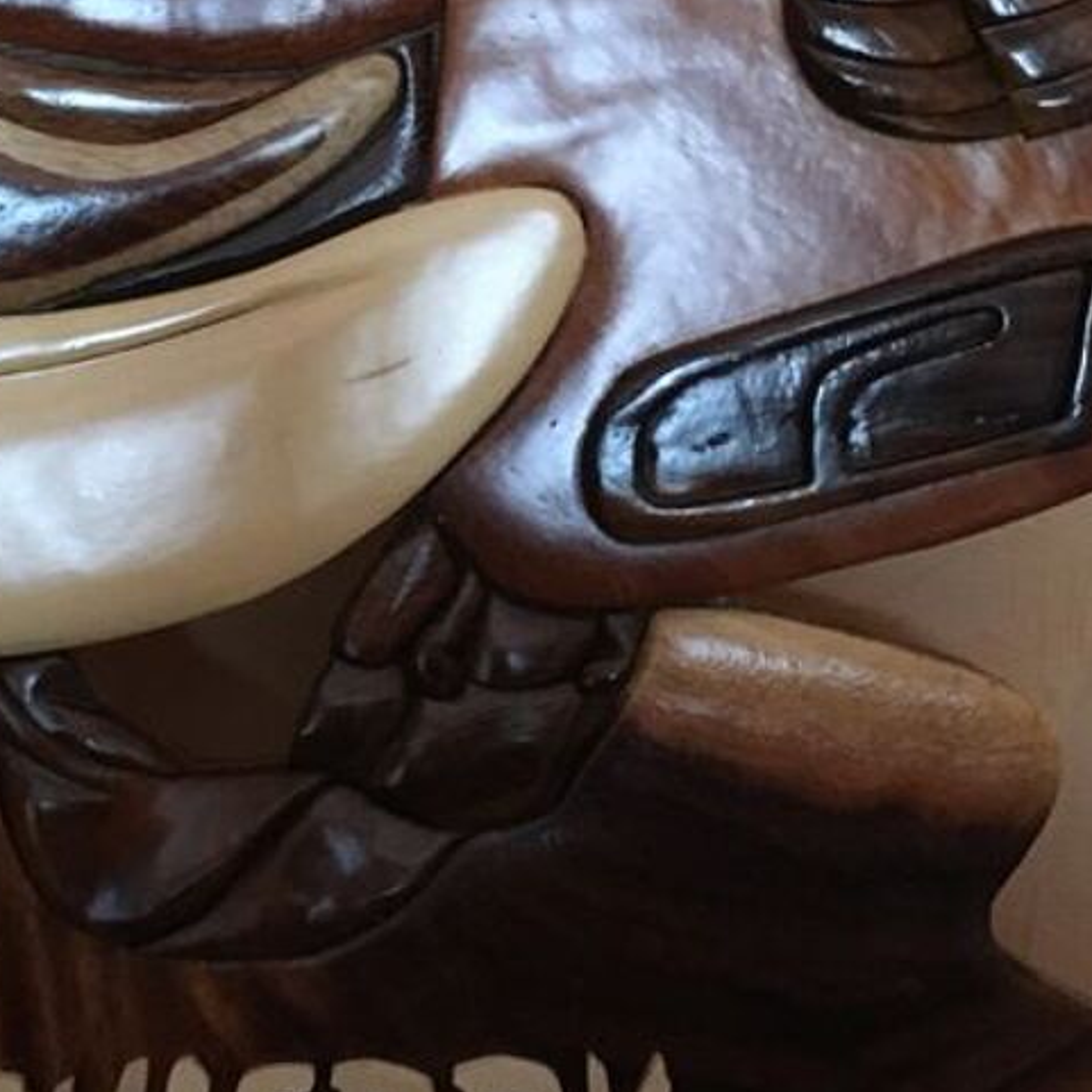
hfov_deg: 24.2
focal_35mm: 71
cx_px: 338
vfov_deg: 23.8
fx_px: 2534
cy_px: 149
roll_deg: +1.4
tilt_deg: -8.3
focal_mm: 4.15
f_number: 2.2
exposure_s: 1/17
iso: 500
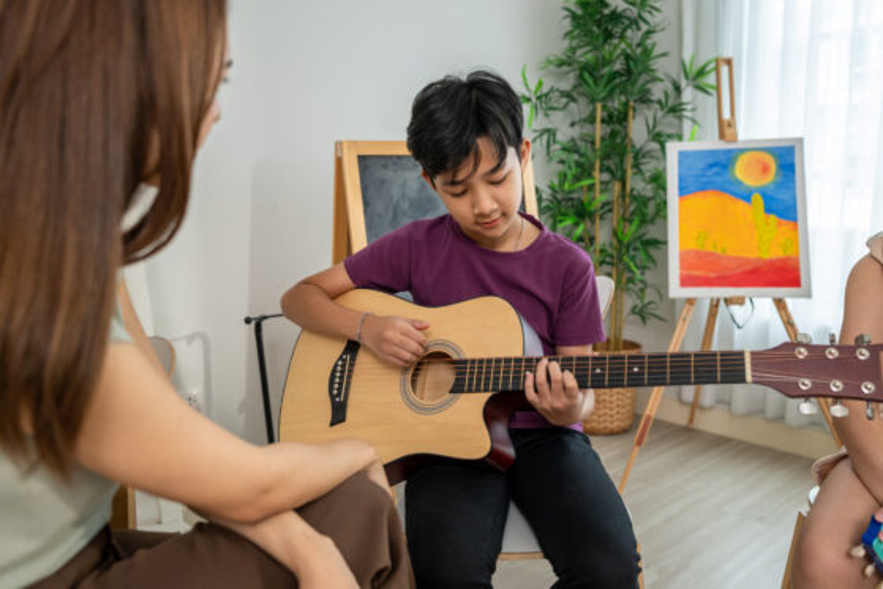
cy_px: 294
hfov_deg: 61.9
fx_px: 736
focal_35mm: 30
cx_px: 442
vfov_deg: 43.6
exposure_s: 1/400
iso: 640
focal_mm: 20
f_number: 1.8
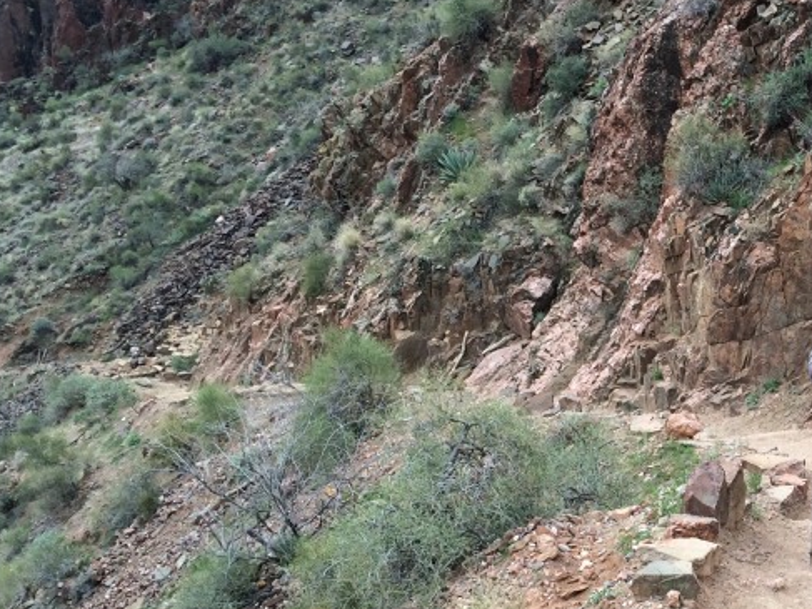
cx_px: 759
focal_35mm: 61
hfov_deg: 30.1
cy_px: 501
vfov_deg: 23.6
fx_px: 1431
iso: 32
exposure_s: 1/380
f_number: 2.2
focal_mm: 4.15
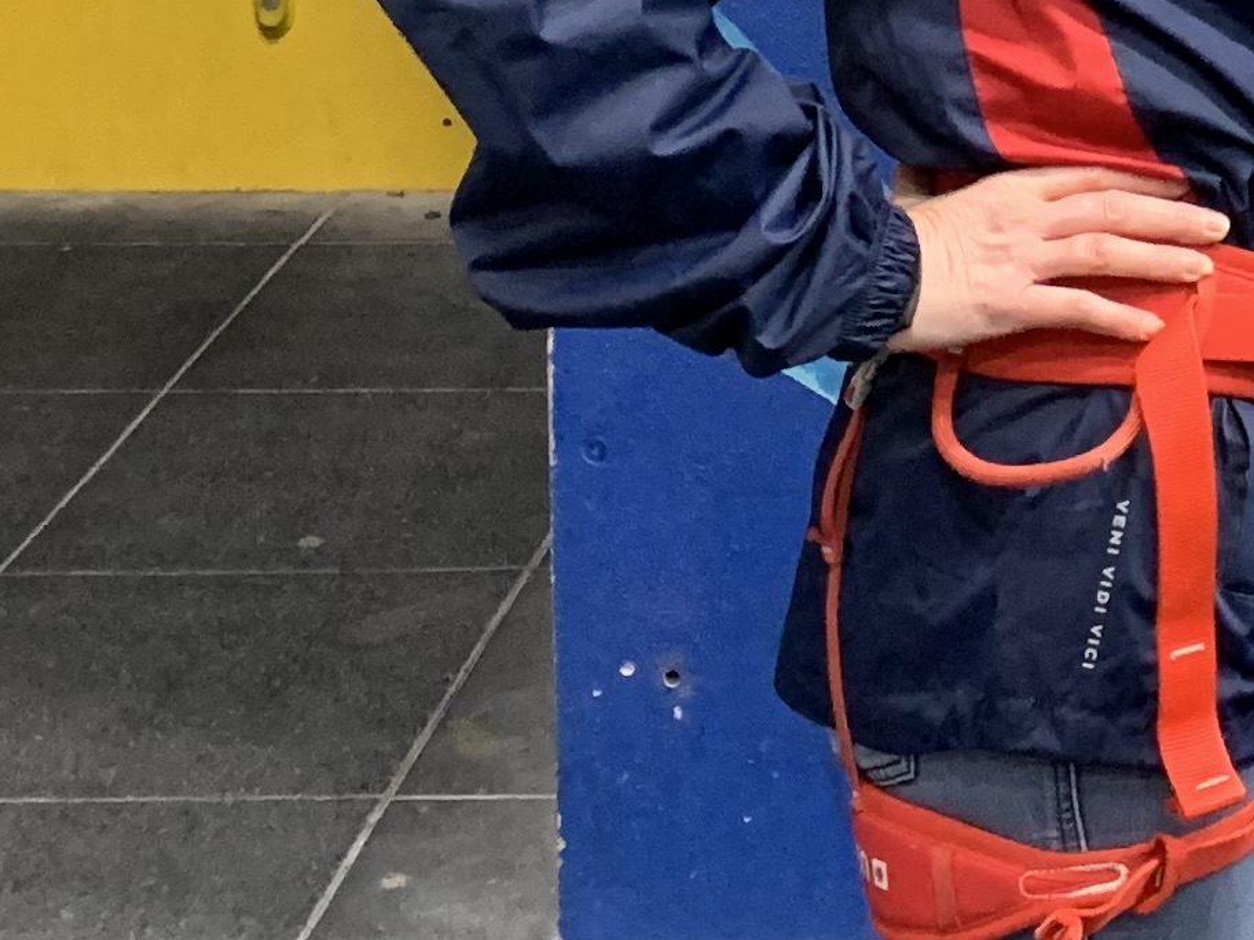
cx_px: 1694
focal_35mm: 115
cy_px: -569
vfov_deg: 12.1
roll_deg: -0.6
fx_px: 4166
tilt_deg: -8.1
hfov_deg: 16.1
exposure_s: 1/47
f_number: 1.8
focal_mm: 4.25
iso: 400
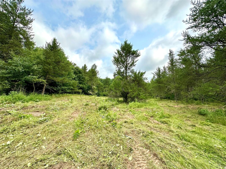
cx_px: 113
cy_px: 84
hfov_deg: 102.1
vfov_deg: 85.7
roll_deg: -0.1
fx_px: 91
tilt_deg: +7.6
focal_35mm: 14
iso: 40
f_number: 2.2
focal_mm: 2.22
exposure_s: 1/1147
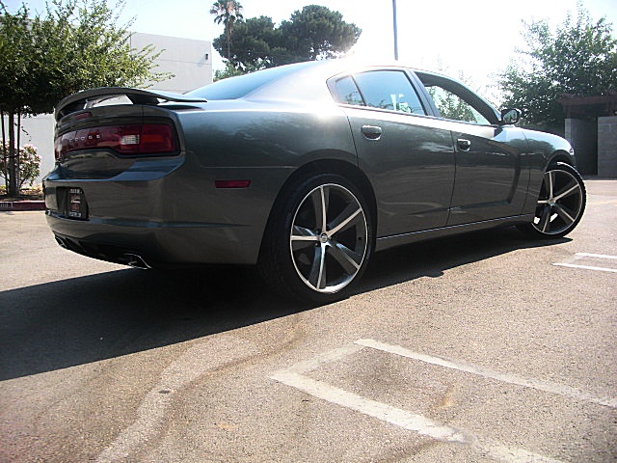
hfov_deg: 51.4
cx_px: 308
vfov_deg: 39.7
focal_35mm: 36
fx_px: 642
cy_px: 232
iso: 50
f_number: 2.8
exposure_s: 1/500
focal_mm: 6.3
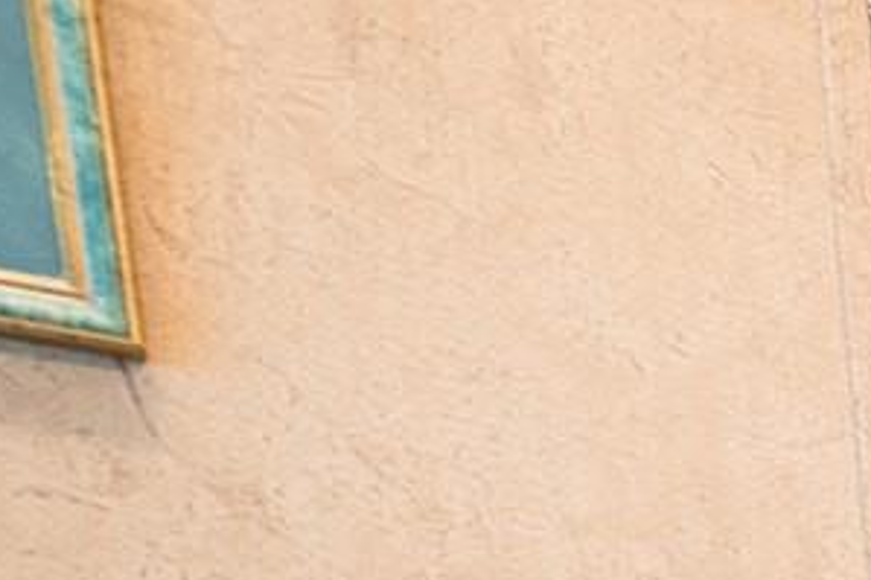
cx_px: 1847
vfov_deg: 13.9
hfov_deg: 17.2
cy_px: 1317
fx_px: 1814
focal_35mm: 75
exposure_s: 1/13
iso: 320
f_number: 4
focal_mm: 14
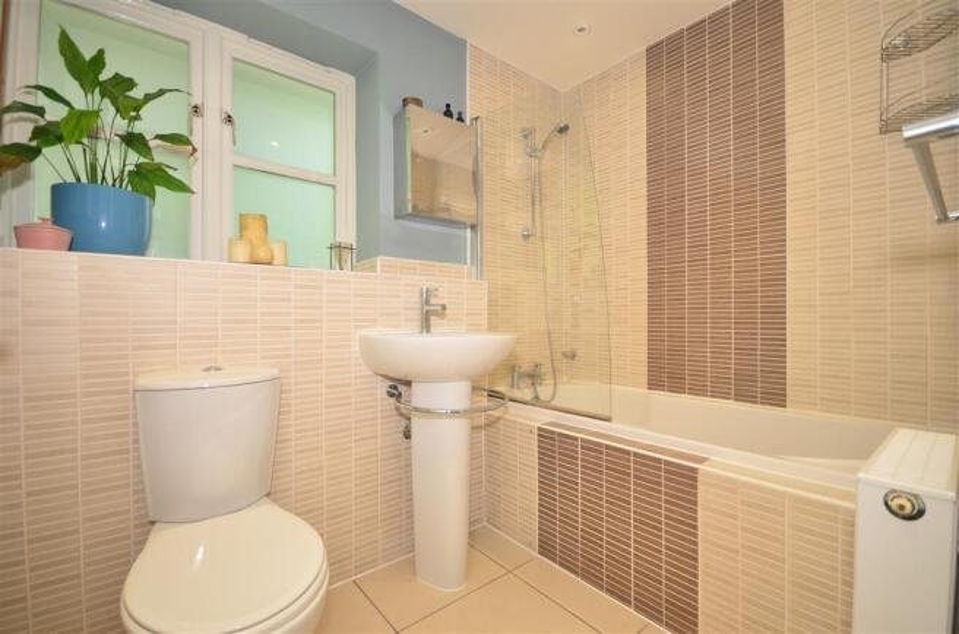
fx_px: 399
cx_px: 480
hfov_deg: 100.5
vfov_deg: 77.0
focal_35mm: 15
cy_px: 317
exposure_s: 1/8
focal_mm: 10
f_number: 5
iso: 200
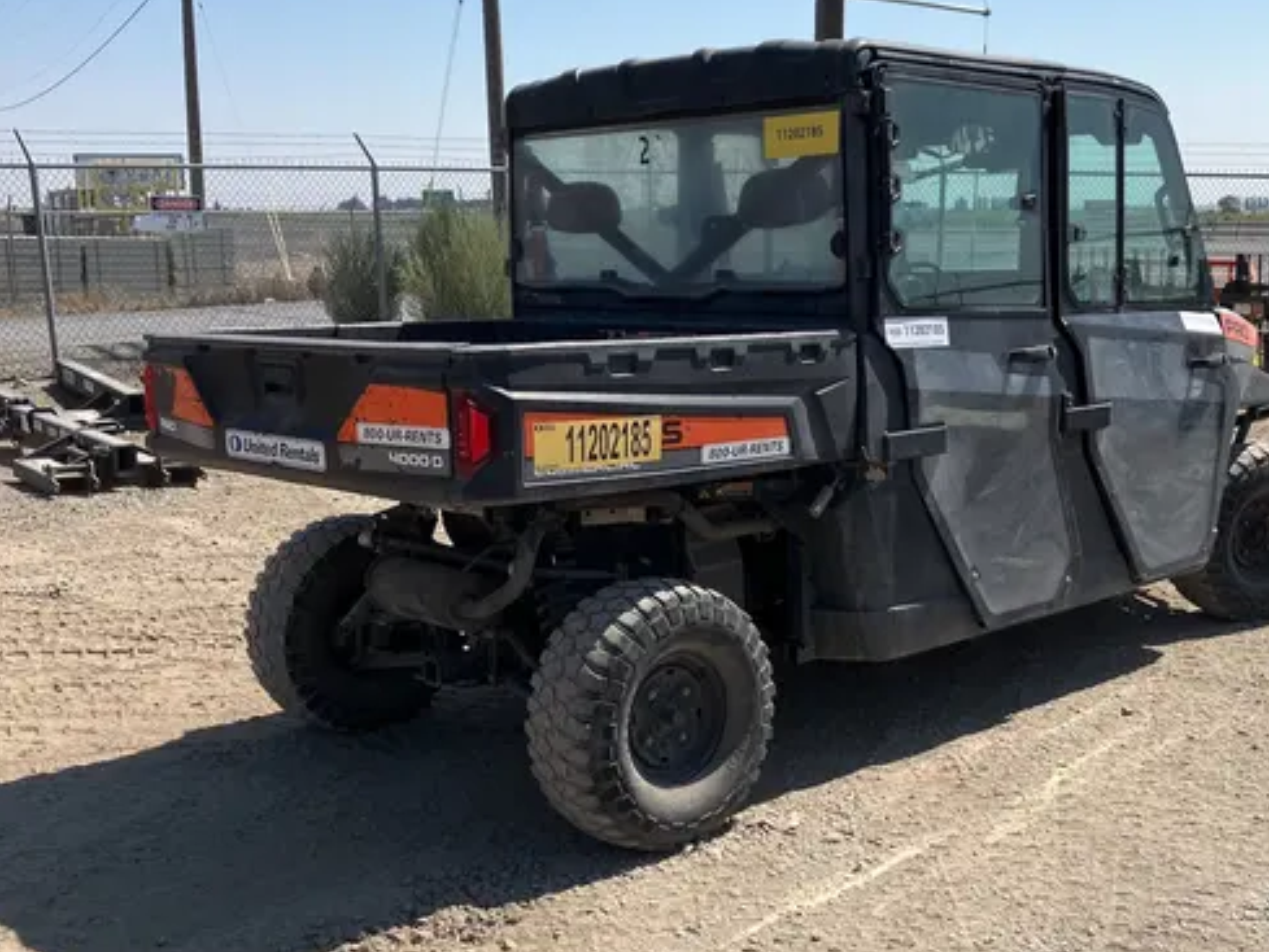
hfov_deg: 44.7
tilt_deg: -8.1
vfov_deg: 34.3
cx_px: 708
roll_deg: +2.3
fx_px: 1540
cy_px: 569
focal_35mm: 42
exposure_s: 1/2208
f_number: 1.8
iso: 32
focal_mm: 3.99
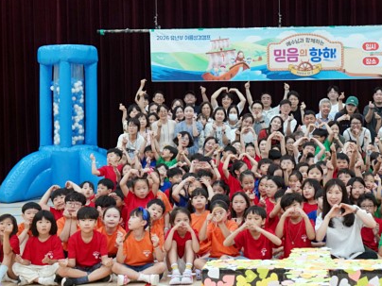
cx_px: 298
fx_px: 828
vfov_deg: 19.6
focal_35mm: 75
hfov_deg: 25.6
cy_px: 110
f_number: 3.2
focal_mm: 35
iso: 1600
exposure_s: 1/160
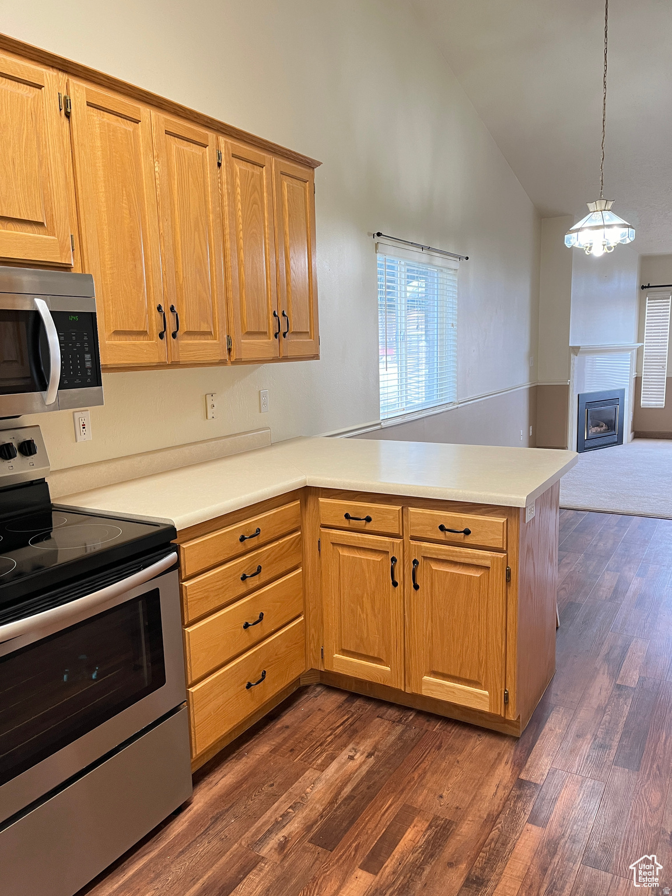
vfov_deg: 67.3
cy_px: 448
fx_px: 673
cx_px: 336
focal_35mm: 26
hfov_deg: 53.1
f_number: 1.6
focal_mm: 5.1
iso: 160
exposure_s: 1/60
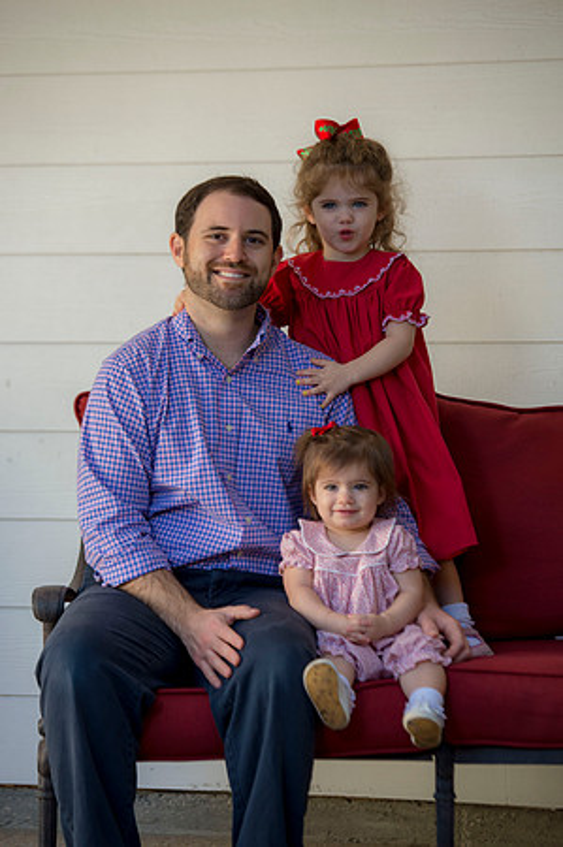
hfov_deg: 10.1
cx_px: 282
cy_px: 424
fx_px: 3174
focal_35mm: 135
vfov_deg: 15.2
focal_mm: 135
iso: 320
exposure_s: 1/200
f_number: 4
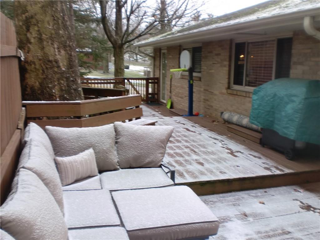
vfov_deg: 40.7
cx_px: 160
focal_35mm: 35
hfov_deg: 52.6
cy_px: 120
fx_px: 324
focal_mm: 6.3
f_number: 3.1
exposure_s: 1/60
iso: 64
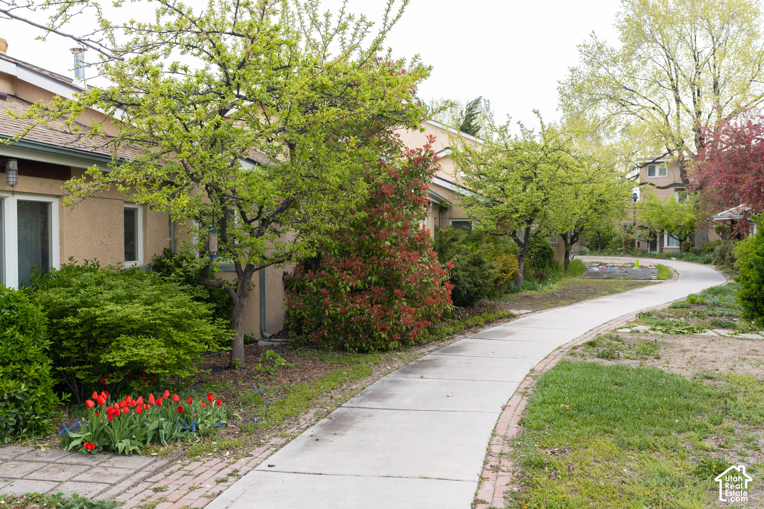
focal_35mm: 33
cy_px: 254
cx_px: 382
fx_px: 700
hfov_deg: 57.2
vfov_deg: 40.0
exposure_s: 1/125
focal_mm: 33
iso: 160
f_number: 5.6
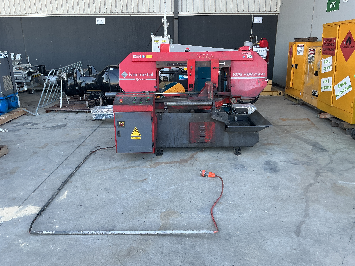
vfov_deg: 48.2
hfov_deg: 61.7
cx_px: 178
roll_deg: +0.4
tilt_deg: -16.3
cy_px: 133
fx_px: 297
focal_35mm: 29
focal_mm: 3
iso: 25
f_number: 1.8
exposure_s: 1/120
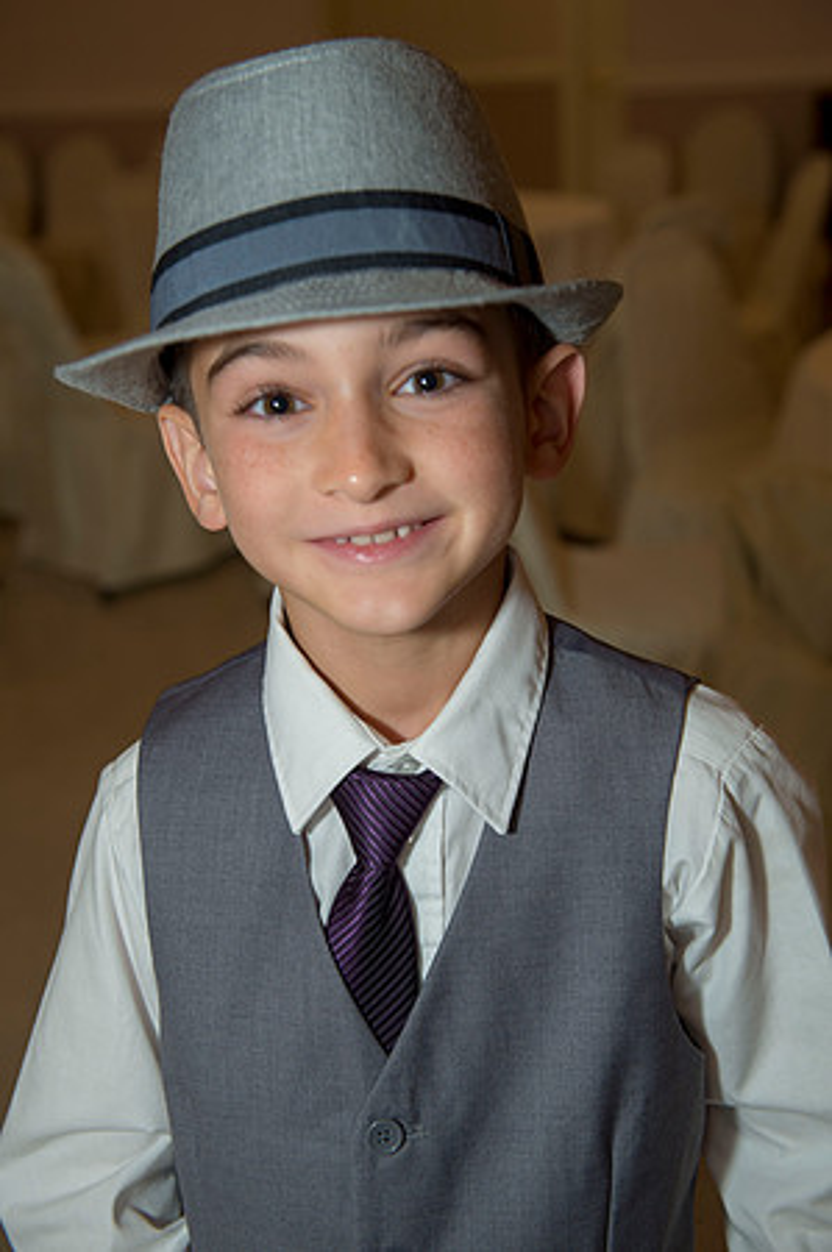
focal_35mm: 48
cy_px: 626
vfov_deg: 41.2
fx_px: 1668
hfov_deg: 28.0
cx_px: 416
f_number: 5
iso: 320
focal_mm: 48
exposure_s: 1/60
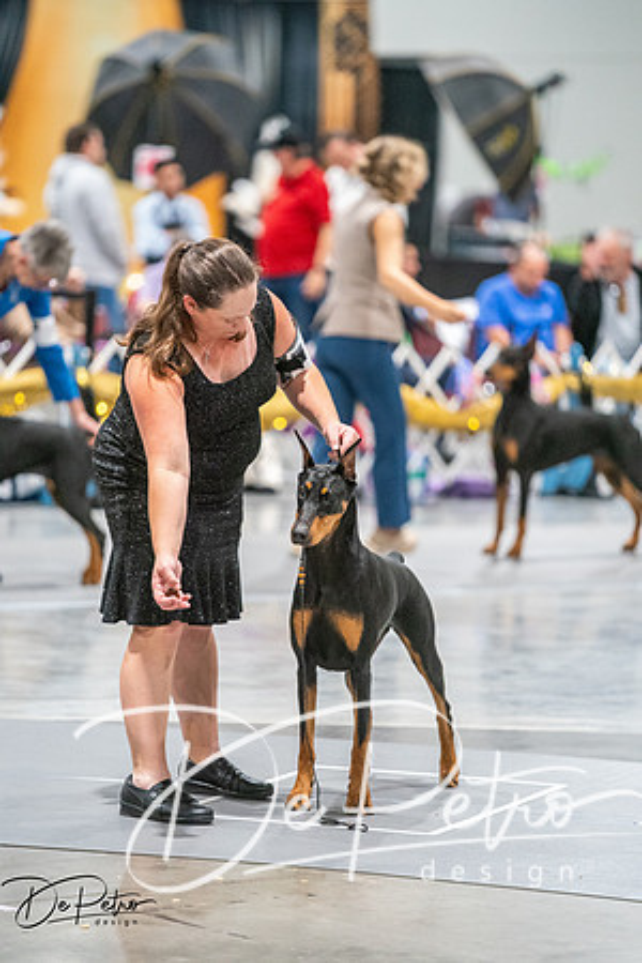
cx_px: 321
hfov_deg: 7.0
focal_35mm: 195
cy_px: 482
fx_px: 5216
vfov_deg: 10.5
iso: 6400
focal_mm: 195
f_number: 2.8
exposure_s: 1/250
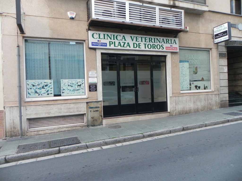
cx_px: 121
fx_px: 182
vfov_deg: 53.1
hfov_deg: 67.3
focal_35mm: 26
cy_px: 90
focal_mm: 4.6
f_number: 2.8
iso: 332
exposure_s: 1/30
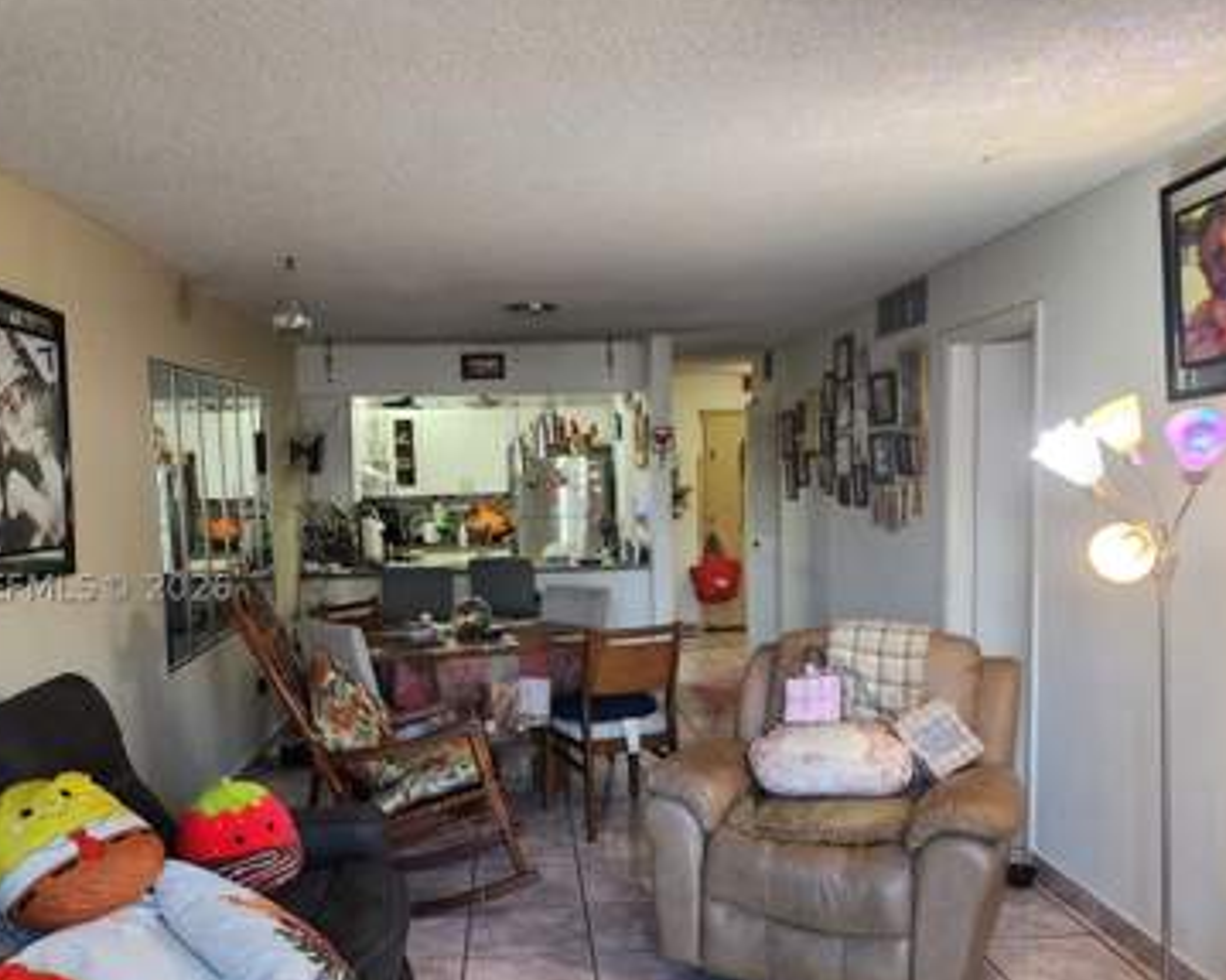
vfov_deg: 48.2
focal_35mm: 30
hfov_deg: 58.6
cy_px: 587
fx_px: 1088
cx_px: 546
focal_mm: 6.4
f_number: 1.8
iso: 400
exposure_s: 1/120
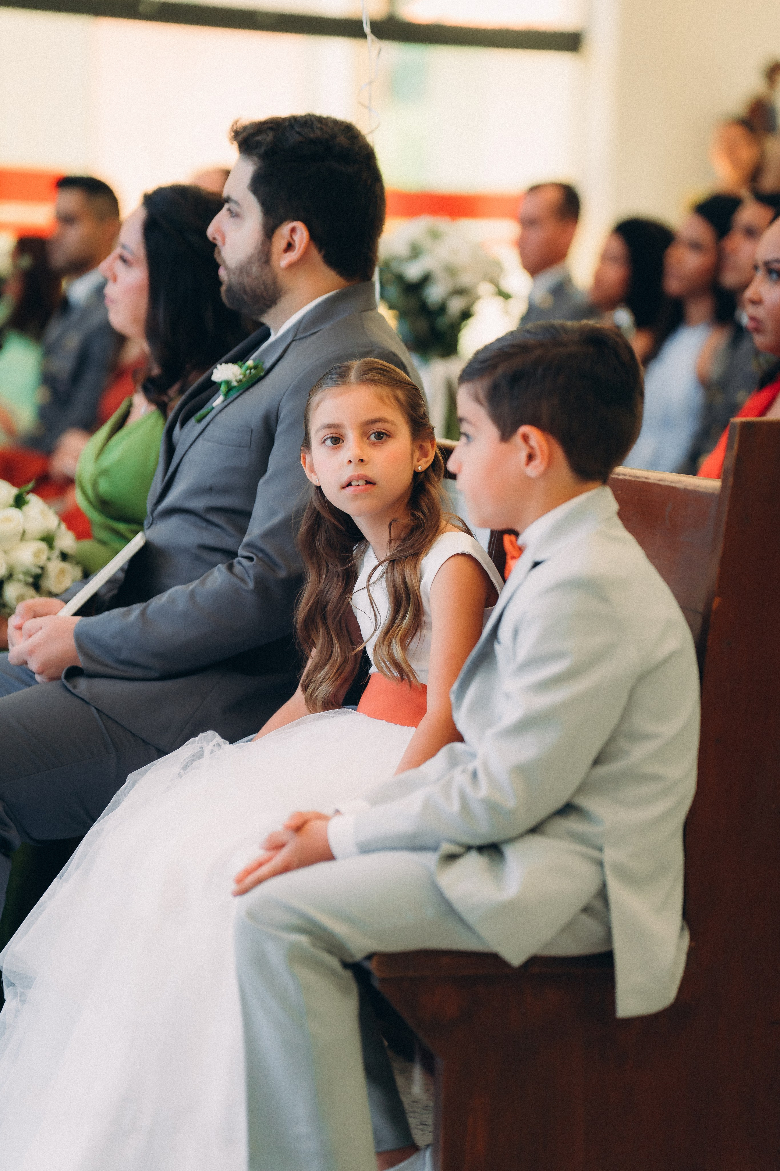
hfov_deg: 10.7
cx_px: 390
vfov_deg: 16.0
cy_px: 586
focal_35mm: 128
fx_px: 4160
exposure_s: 1/500
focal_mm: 128
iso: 1000
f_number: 2.8
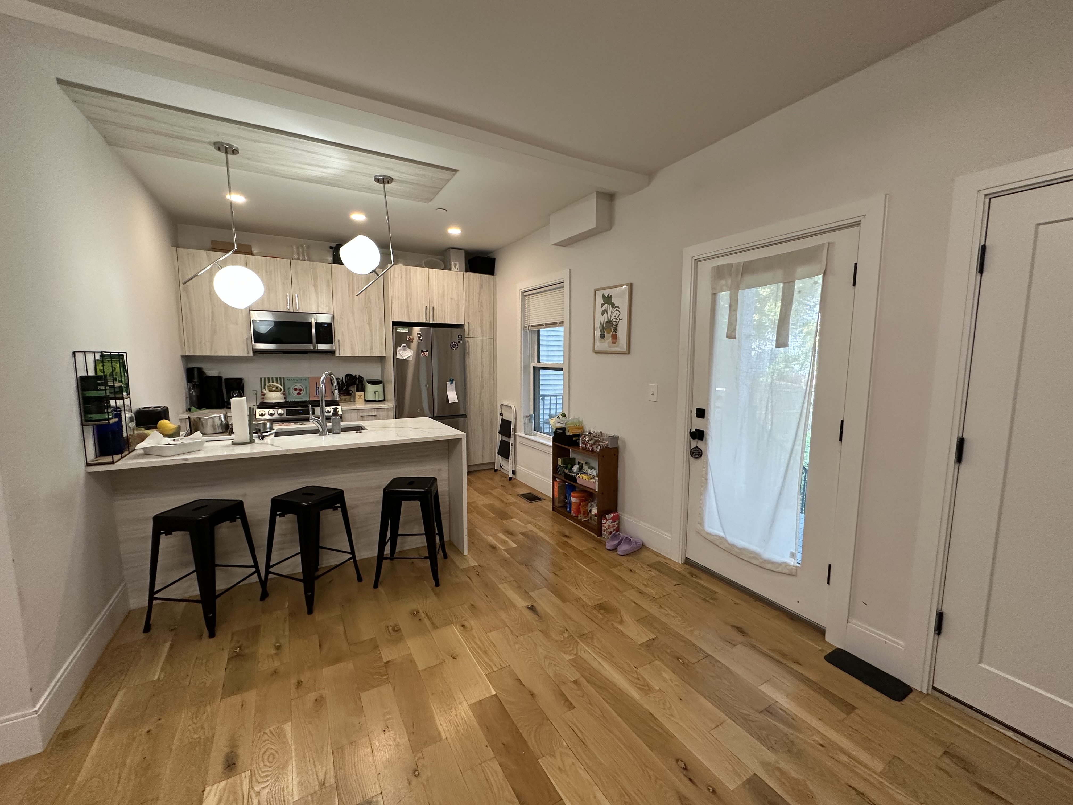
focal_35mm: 14
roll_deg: -1.7
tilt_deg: -3.3
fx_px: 434
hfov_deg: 102.1
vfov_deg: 85.7
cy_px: 402
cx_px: 536
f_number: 2.2
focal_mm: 2.22
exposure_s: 1/120
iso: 250
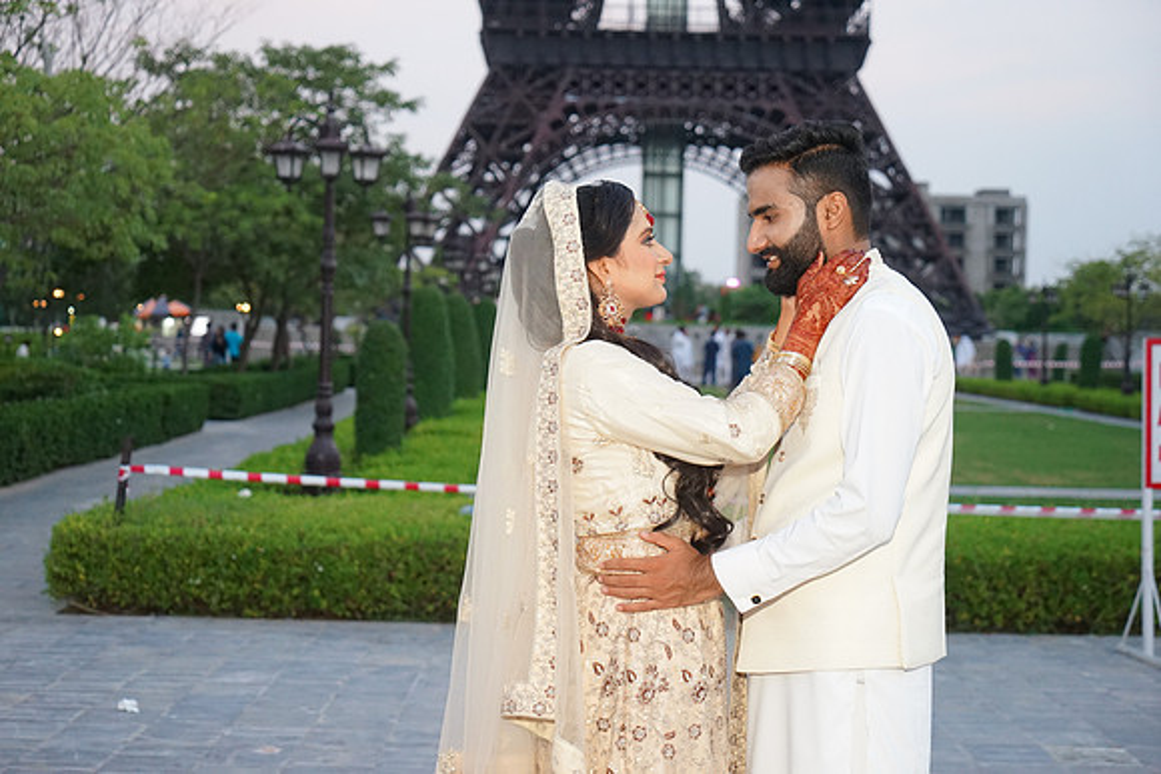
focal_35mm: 53
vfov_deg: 25.5
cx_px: 580
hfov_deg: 37.5
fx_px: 1710
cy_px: 387
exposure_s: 1/200
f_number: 4
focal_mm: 53
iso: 3200
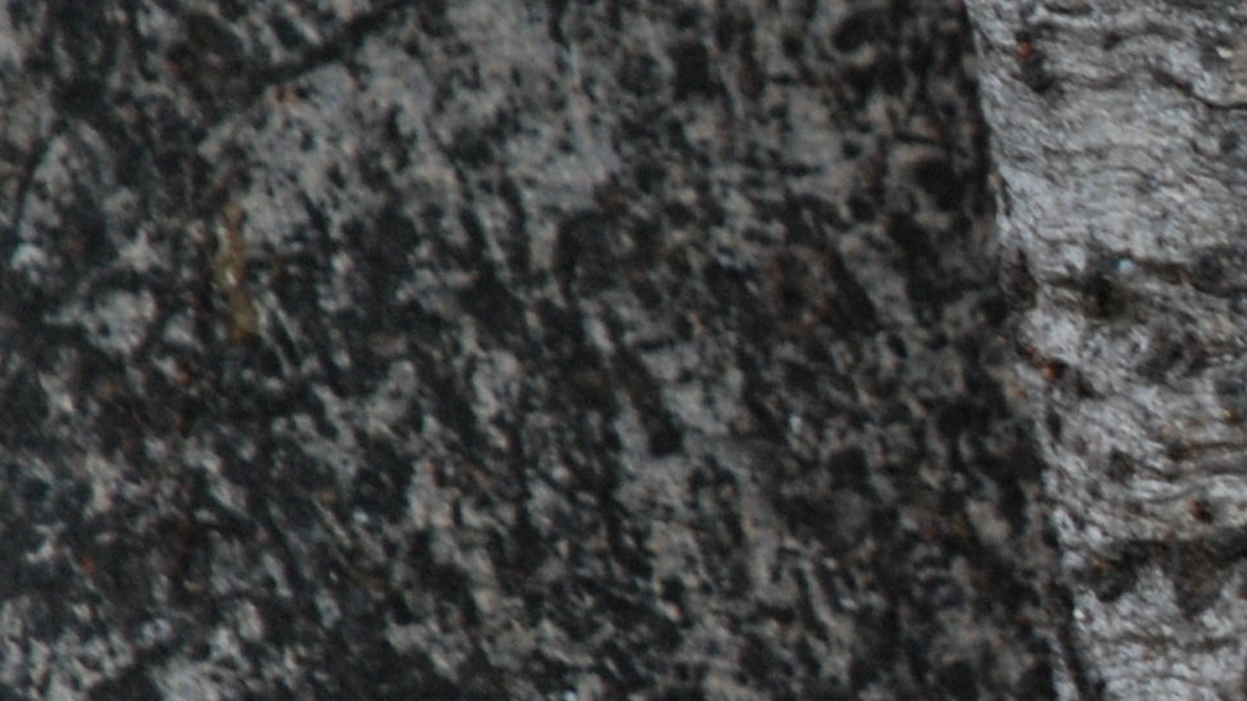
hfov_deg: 2.5
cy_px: 472
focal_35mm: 859
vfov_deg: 1.4
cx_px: 1775
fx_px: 28403
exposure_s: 1/125
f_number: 5.6
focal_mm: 135
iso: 400
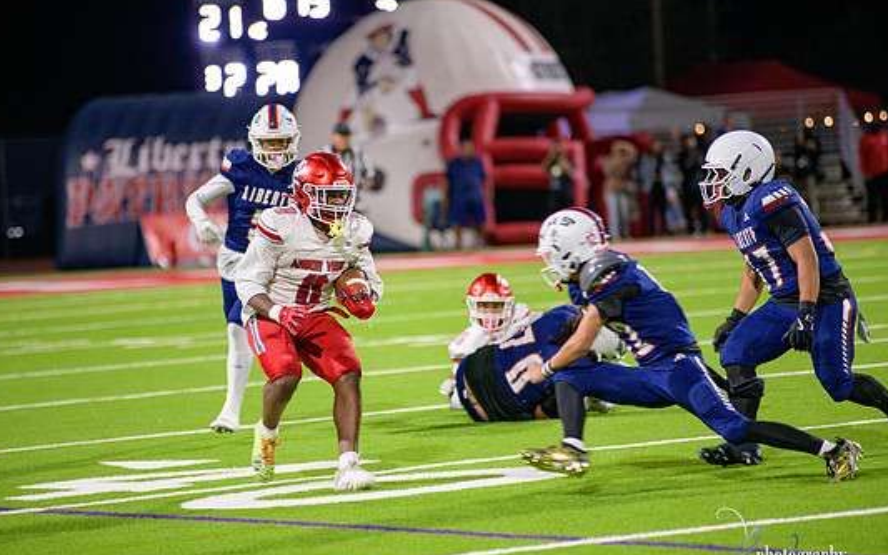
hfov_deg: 9.4
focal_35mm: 222
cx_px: 412
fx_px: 5372
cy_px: 308
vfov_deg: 5.9
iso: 2000
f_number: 2.8
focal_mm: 200
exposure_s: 1/320
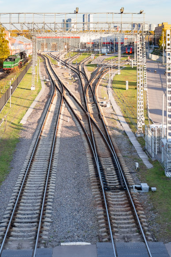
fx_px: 392
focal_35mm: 55
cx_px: 76
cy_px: 130
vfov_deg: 36.2
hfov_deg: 24.6
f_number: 2.5
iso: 200
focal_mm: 25
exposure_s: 1/640
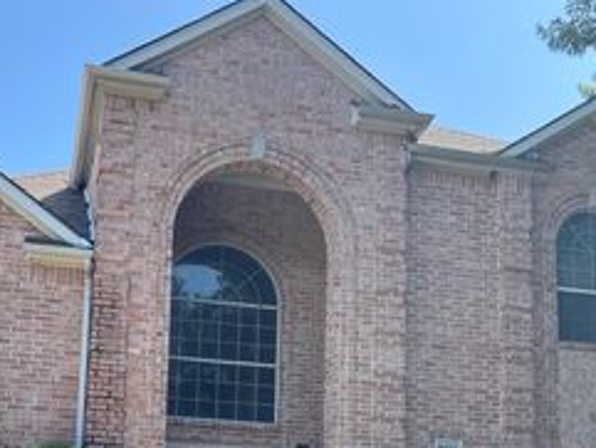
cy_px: 420
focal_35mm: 54
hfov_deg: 35.2
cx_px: 208
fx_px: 930
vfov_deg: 26.0
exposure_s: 1/1295
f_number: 1.5
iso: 50
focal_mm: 5.7
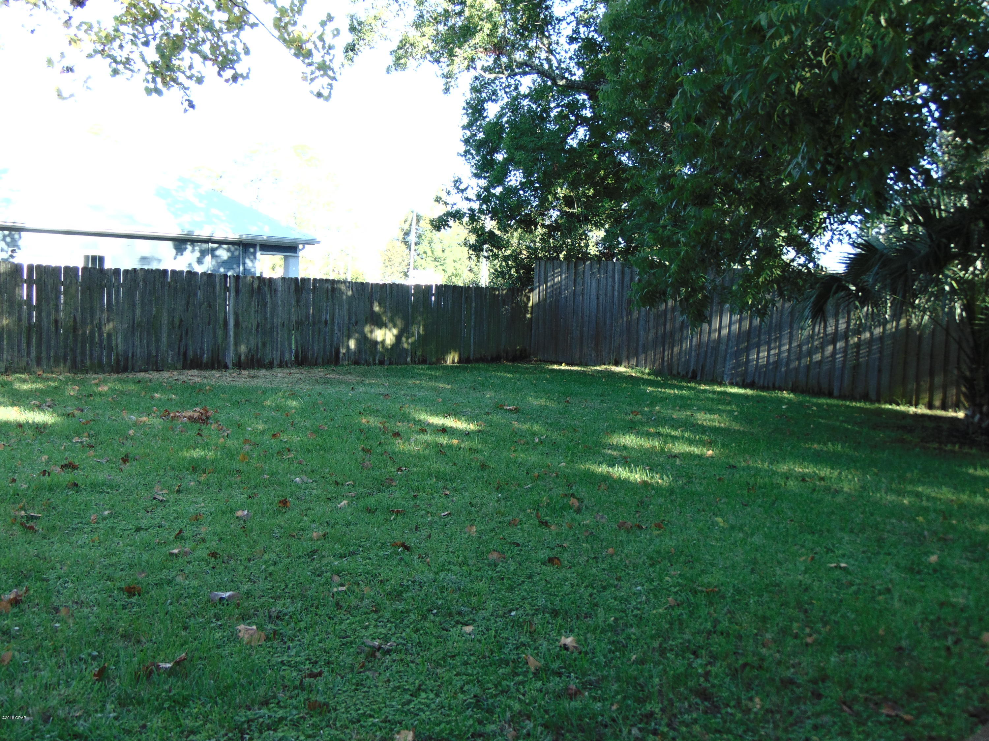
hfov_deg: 52.6
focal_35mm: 35
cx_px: 494
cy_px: 370
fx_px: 1000
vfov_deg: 40.7
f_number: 3.2
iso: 80
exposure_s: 1/100
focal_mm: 6.3
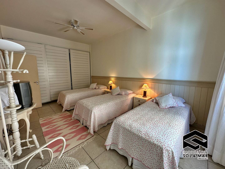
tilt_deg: -8.3
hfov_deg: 102.1
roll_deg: +0.3
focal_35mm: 14
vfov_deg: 85.7
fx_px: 91
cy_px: 84
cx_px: 112
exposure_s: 1/120
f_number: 2.2
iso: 125
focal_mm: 2.22
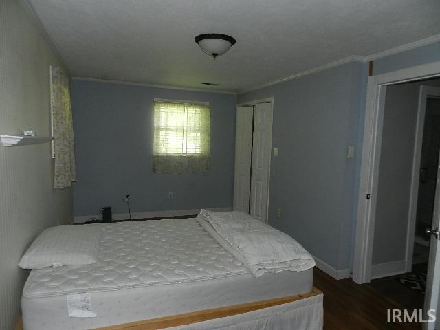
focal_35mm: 23
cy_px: 165
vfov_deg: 58.9
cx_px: 220
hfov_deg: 73.9
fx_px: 292
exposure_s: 1/30
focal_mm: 4
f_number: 3.4
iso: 200
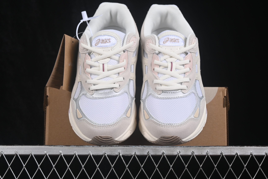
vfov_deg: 18.2
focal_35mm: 75
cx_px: 134
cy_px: 90
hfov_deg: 27.0
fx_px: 558
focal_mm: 50
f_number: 8
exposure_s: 1/80
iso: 160
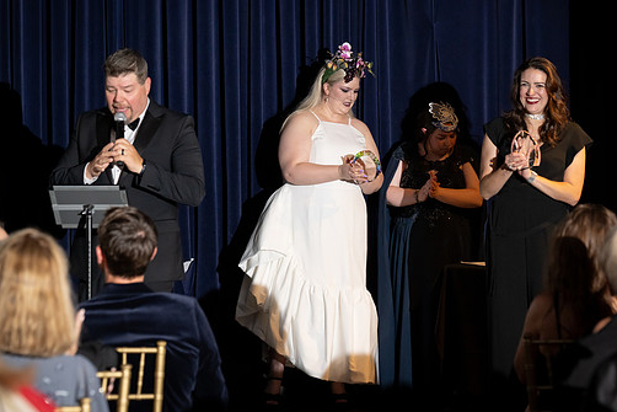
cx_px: 338
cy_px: 179
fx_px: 2297
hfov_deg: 15.3
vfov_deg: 10.2
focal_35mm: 134
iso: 2500
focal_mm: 116
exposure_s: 1/200
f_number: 5
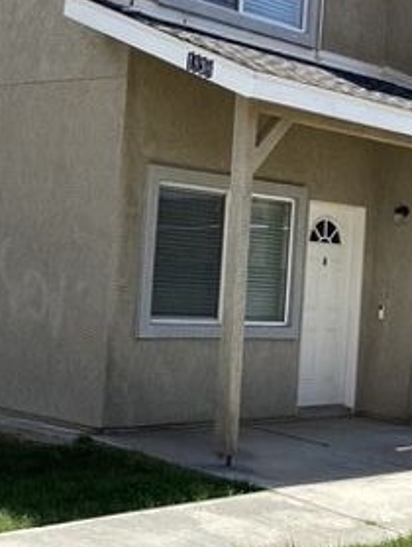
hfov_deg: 19.9
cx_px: 210
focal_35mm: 74
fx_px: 1172
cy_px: 226
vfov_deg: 26.3
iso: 25
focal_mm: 3.3
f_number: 2.4
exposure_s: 1/1116
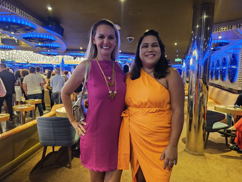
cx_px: 121
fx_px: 161
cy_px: 91
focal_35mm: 23
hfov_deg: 73.9
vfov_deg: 58.9
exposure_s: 1/24
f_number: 1.8
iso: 1000
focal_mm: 5.4
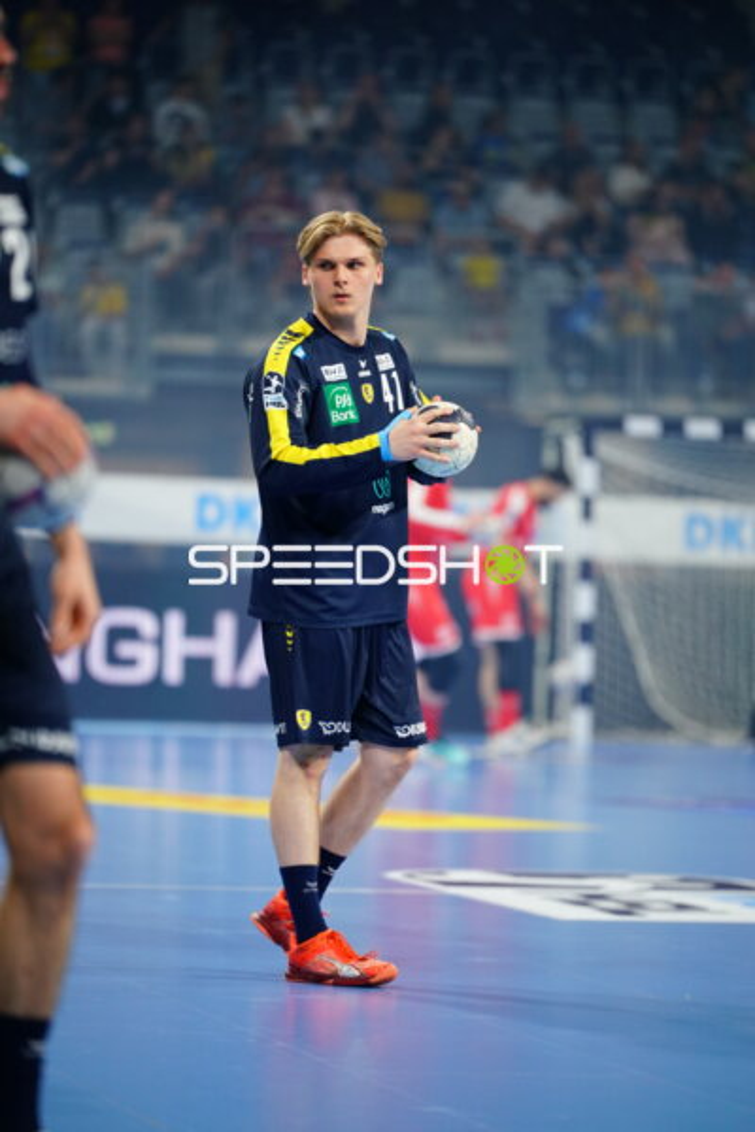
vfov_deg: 10.3
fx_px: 6291
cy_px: 566
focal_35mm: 200
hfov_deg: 6.9
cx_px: 378
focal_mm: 200
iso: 2500
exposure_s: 1/1600
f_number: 2.8
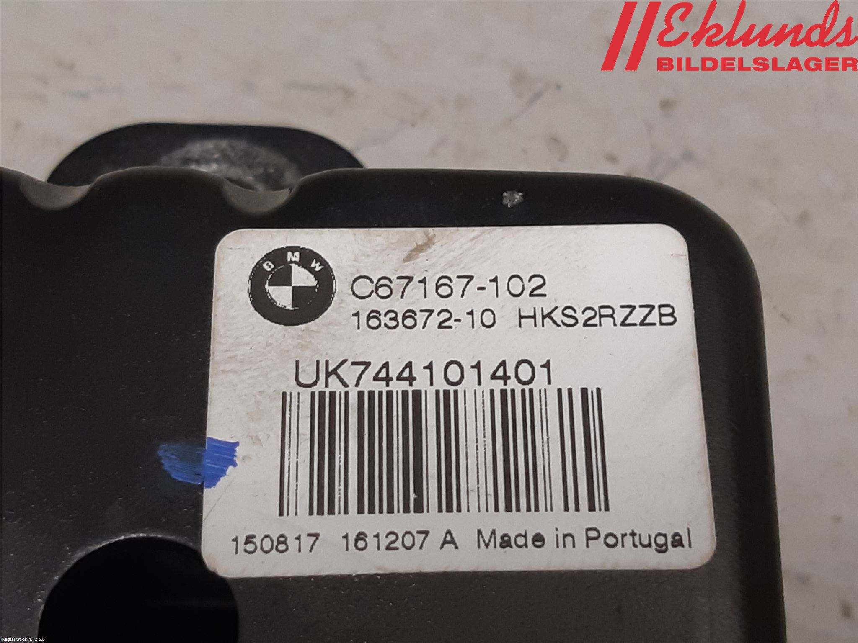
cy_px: 322
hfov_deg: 67.3
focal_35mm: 26
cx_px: 429
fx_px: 644
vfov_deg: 53.1
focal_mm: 3.93
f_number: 1.7
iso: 125
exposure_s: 1/50
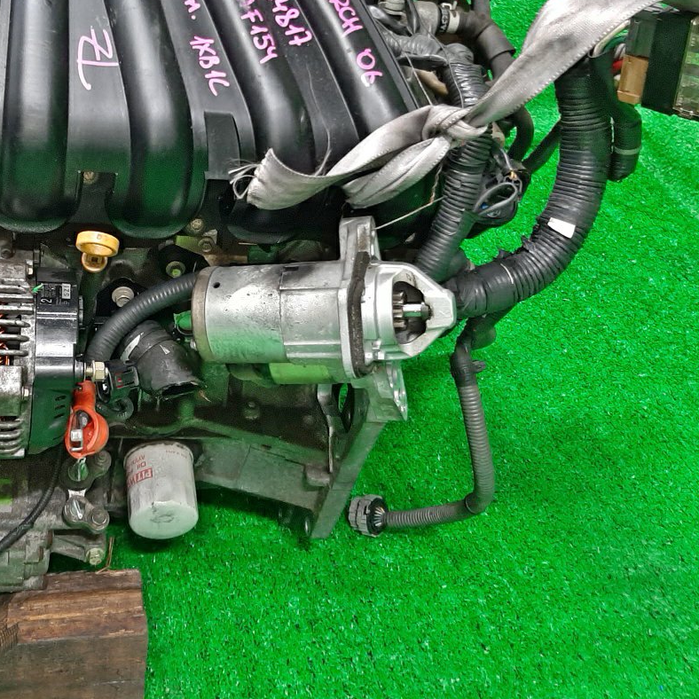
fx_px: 960
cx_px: 180
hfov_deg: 39.0
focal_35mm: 42
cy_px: 228
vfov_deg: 39.5
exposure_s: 1/33
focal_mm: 3.93
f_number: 1.7
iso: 175
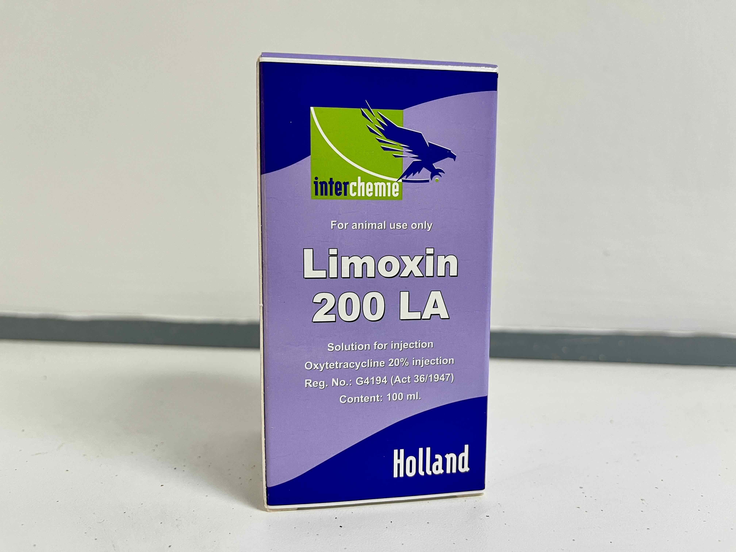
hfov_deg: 67.3
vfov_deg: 53.1
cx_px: 368
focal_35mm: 26
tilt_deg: -5.5
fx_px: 553
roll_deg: -0.5
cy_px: 276
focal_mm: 5.1
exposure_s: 1/50
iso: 80
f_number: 1.6
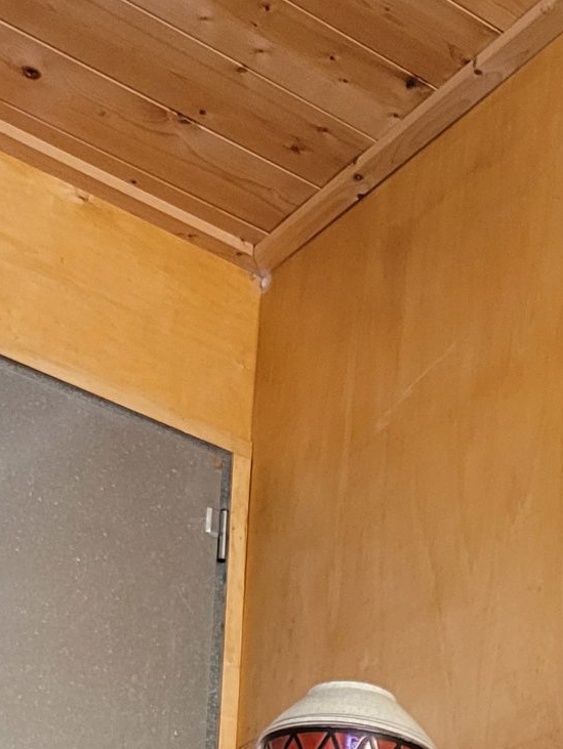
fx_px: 1972
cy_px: 1179
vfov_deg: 18.6
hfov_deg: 15.1
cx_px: 839
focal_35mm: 91
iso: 320
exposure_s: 1/120
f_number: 1.8
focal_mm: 5.4
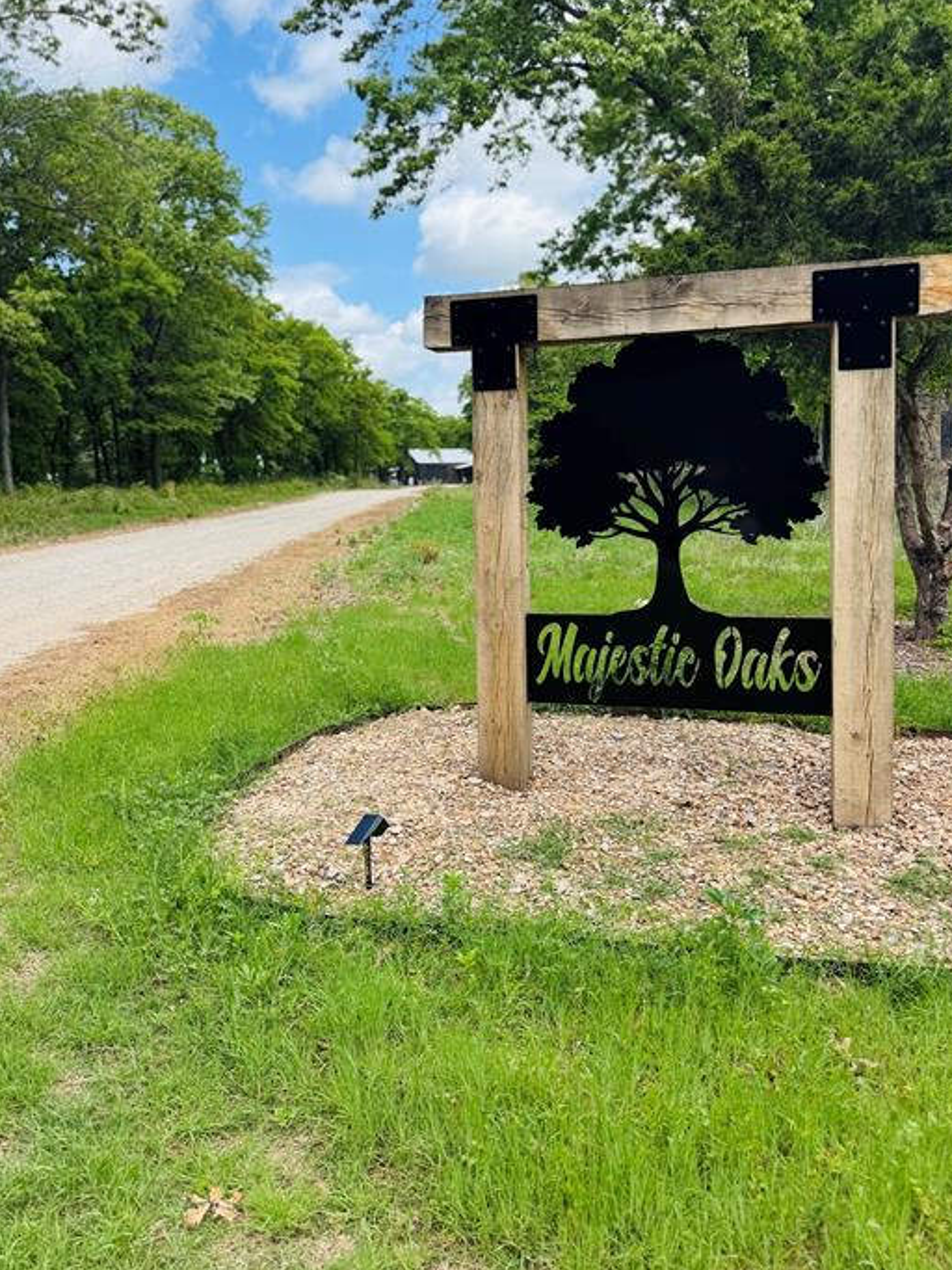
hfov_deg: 51.3
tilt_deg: -4.5
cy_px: 562
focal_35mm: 27
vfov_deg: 65.1
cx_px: 443
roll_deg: +1.1
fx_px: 990
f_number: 1.78
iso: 80
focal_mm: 6.76
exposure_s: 1/2041
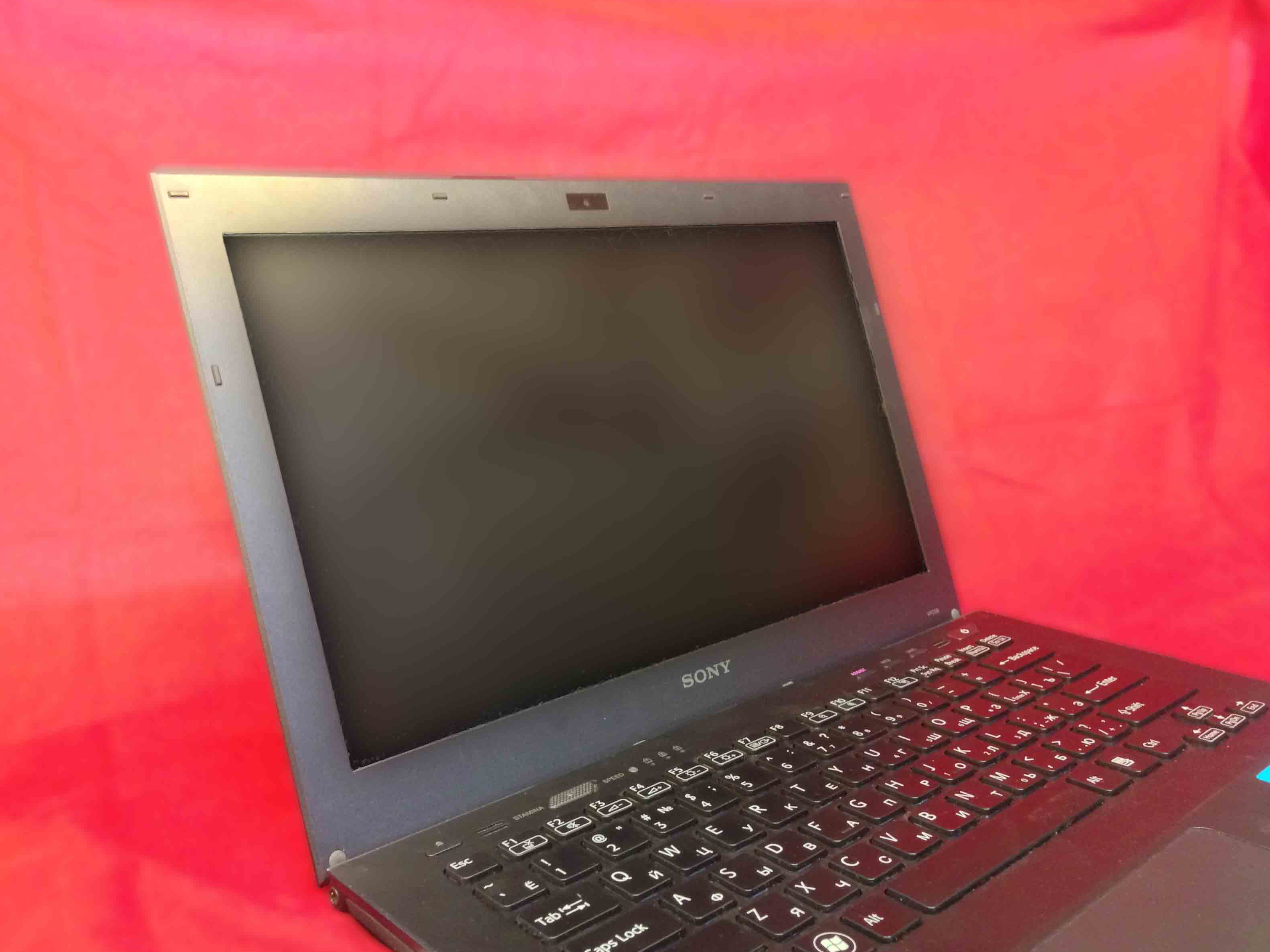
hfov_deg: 54.0
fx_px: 1247
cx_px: 619
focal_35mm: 34
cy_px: 486
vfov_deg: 41.8
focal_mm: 4.12
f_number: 2.4
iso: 400
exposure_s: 1/20
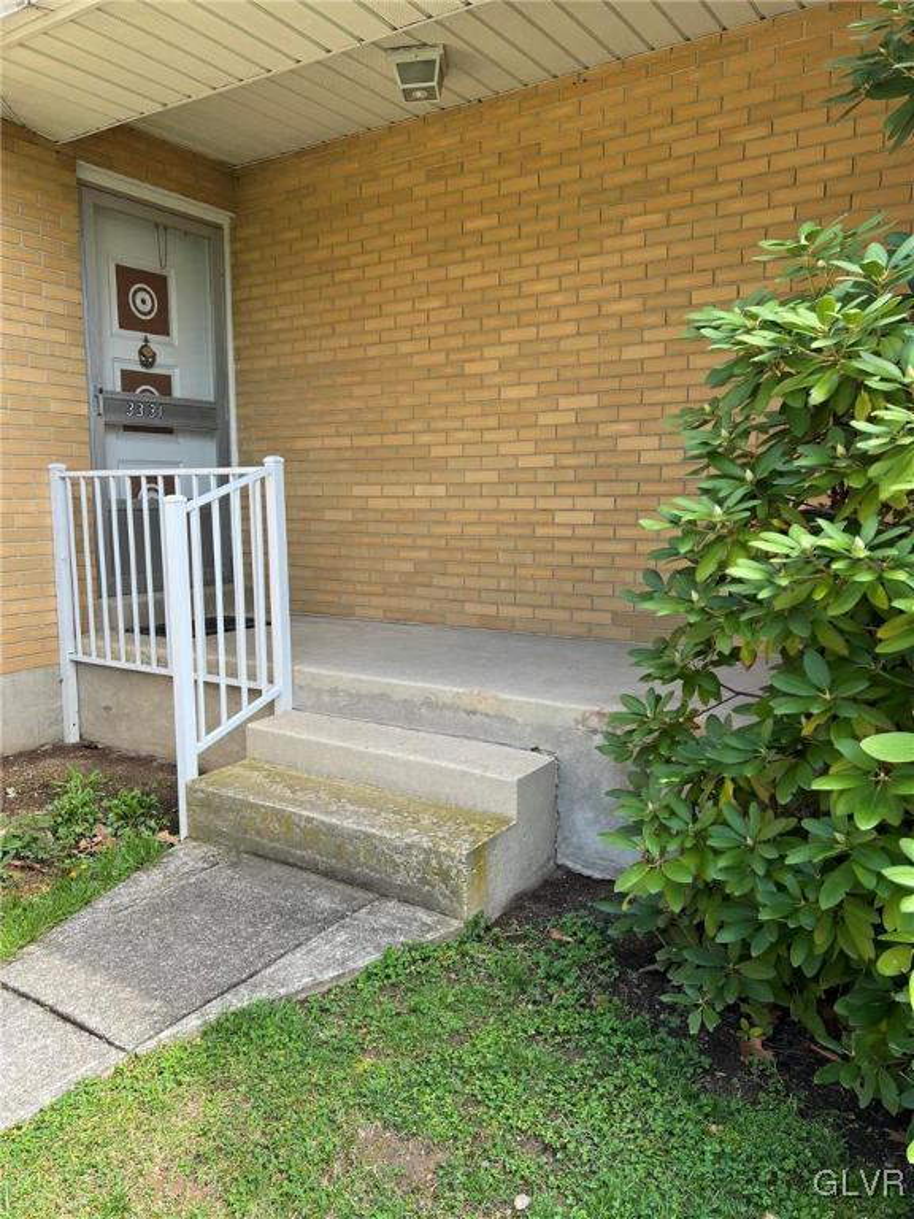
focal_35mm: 26
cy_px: 610
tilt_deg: -6.2
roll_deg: +0.1
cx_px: 457
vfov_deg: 67.3
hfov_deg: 53.1
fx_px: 915
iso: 50
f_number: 1.5
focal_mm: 5.7
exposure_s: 1/567
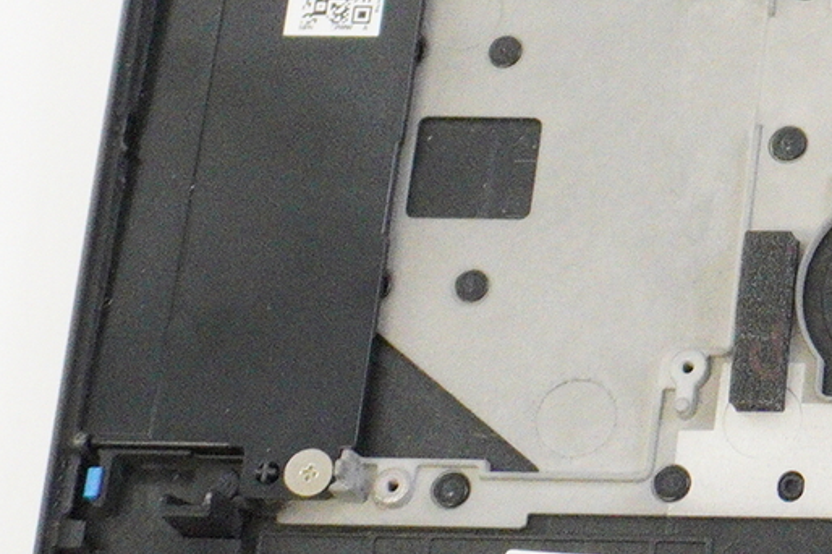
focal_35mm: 175
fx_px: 4042
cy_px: -261
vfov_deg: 7.7
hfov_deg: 10.8
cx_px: 1661
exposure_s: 1/200
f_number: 5.6
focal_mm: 24
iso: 5000
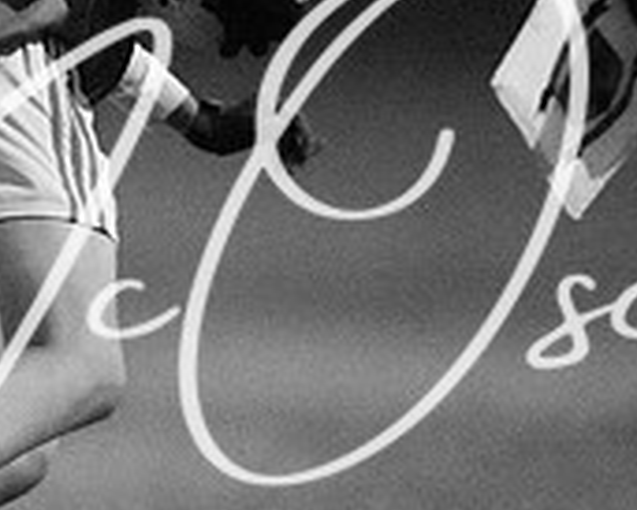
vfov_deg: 1.1
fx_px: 25654
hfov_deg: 1.4
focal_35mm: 1360
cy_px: -34
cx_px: -110
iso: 10000
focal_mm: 400
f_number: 2.8
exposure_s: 1/500
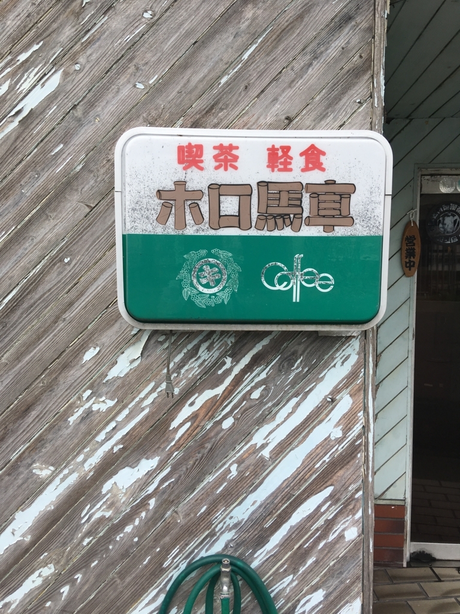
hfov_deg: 48.2
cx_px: 230
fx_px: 514
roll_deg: +0.8
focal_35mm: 29
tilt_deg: -4.9
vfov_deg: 61.7
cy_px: 307
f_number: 2.2
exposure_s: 1/364
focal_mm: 4.15
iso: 25
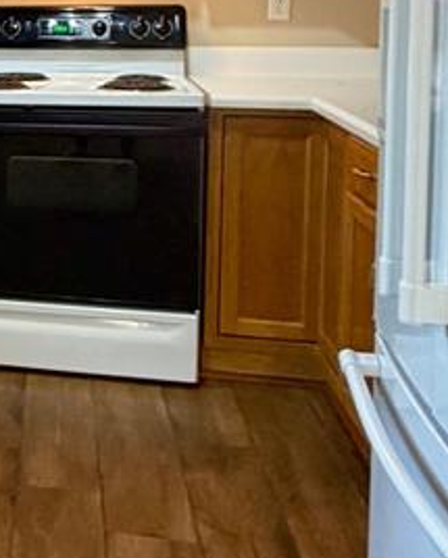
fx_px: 910
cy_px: 65
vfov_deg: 32.5
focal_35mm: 55
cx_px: -169
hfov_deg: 23.6
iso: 320
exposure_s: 1/60
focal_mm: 2.22
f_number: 2.2
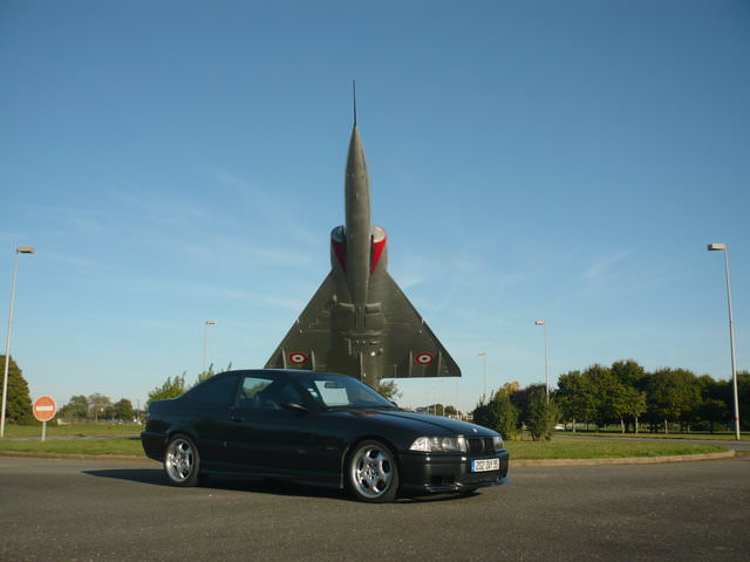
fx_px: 758
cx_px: 375
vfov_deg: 40.7
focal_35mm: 35
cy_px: 281
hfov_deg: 52.6
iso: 100
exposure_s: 1/250
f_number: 8
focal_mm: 5.8
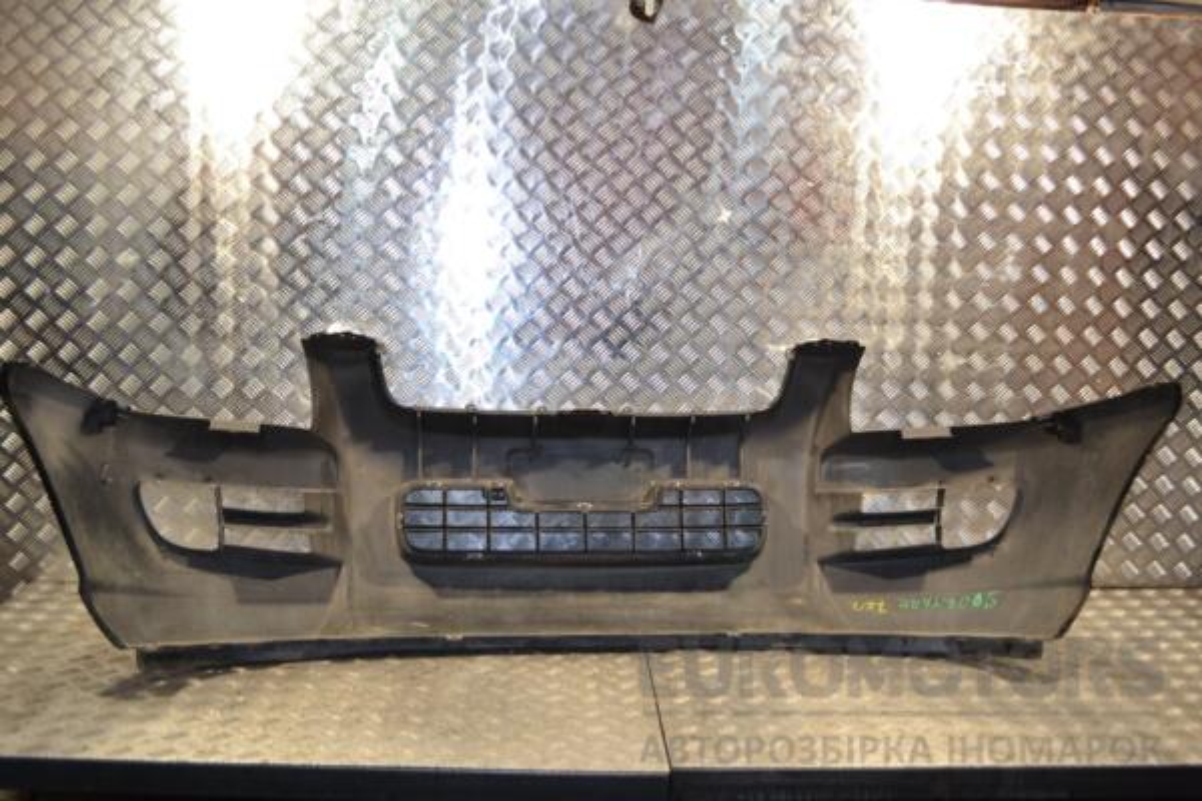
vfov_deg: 36.9
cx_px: 601
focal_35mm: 36
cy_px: 400
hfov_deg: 53.1
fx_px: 1202
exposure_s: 1/100
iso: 400
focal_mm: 24
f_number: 4
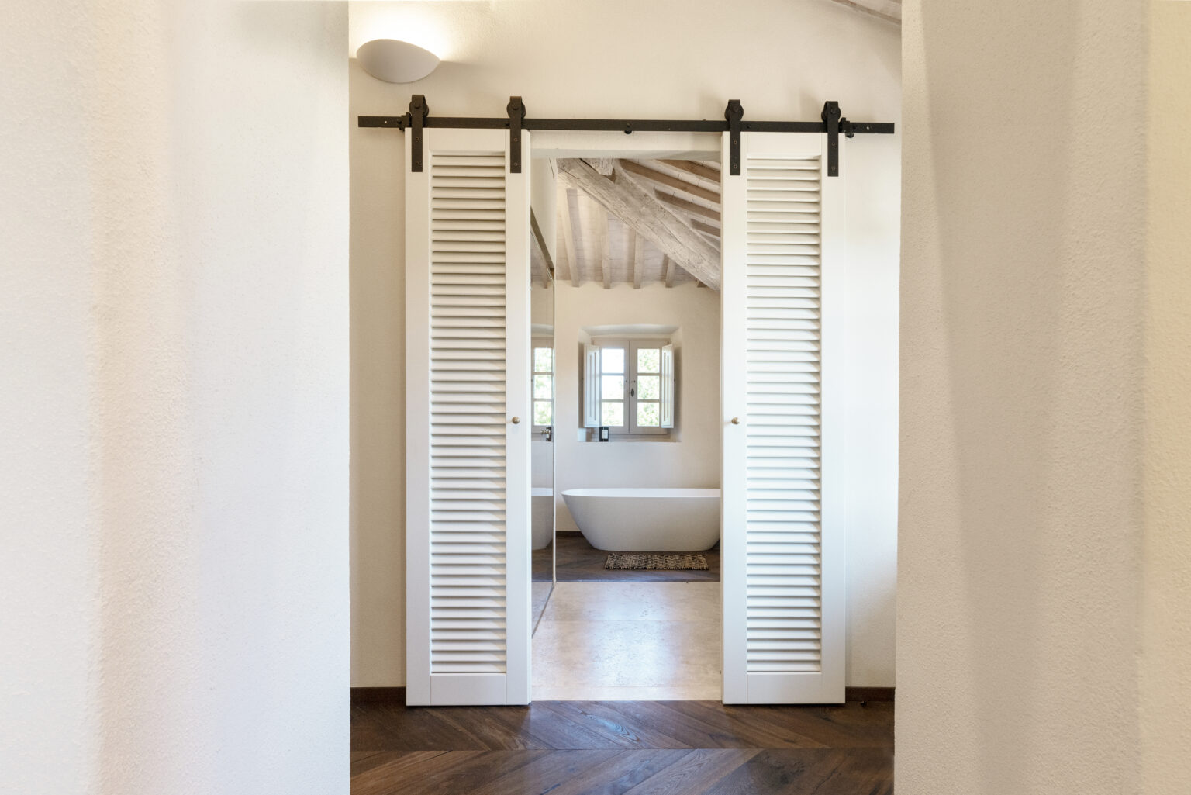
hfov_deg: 96.7
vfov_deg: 73.8
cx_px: 596
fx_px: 529
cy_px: 398
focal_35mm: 16
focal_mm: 16
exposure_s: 1/25
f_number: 10
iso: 400
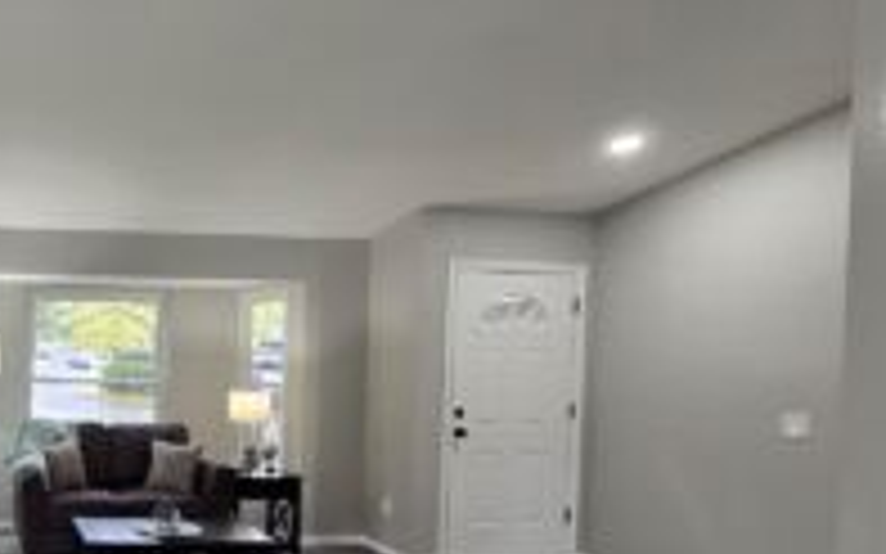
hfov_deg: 54.6
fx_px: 676
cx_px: 36
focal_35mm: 28
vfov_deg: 43.8
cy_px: 374
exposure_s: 1/60
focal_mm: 2.2
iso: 200
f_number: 2.2
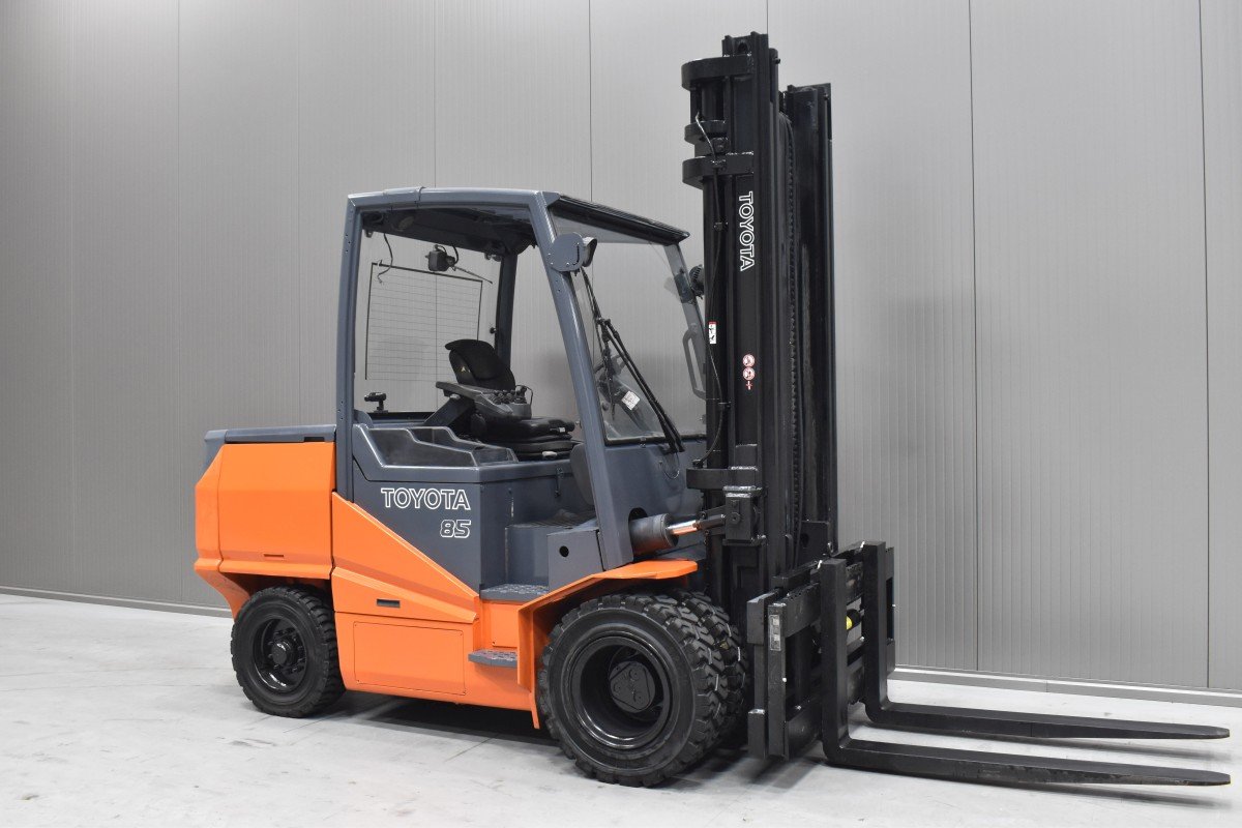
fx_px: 1190
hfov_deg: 55.1
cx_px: 621
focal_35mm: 34
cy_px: 414
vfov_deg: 38.4
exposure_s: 1/20
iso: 1250
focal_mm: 23
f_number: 5.6
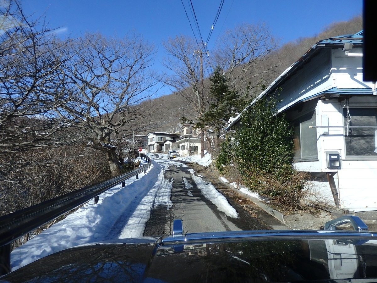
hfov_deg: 69.4
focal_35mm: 25
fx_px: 272
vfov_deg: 54.9
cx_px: 188
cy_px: 142
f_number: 8.7
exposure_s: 1/160
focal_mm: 4.5
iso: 125
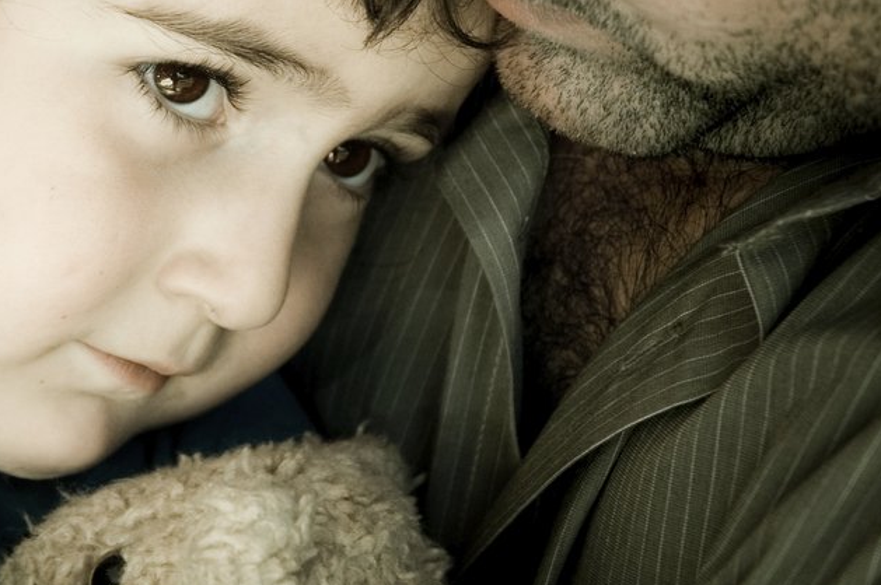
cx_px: 240
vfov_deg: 8.0
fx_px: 4180
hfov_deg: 12.0
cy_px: 183
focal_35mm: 171
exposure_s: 1/60
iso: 200
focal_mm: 70
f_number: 5.6
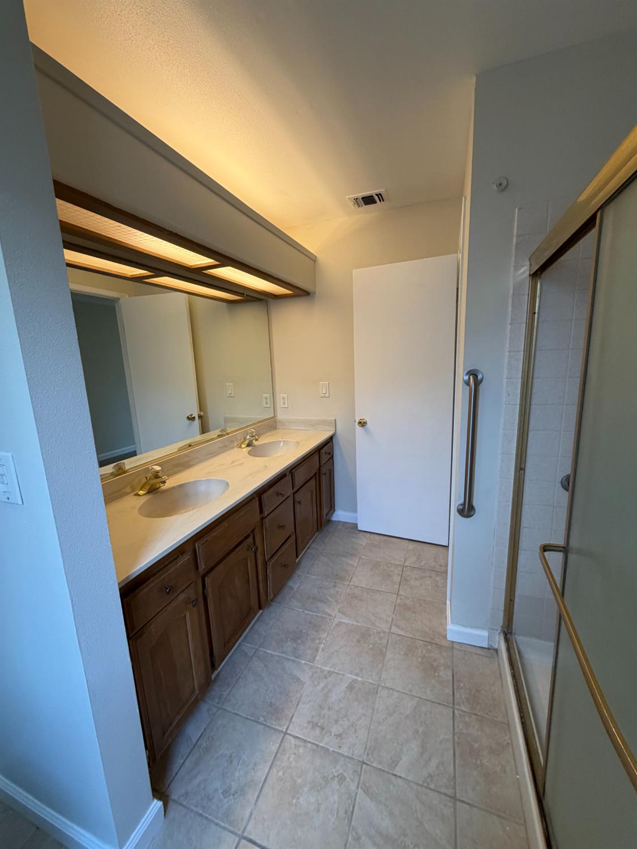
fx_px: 343
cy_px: 424
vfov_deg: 102.0
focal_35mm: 14
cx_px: 318
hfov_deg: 85.7
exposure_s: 1/120
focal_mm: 2.22
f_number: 2.2
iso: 250
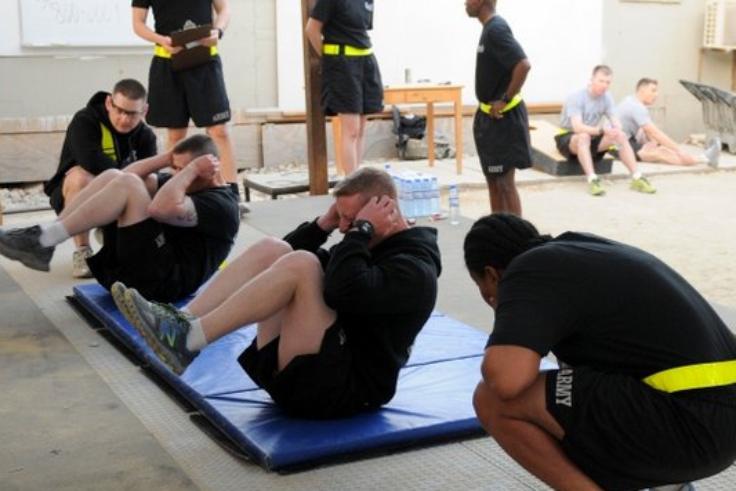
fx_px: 1242
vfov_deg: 22.3
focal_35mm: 61
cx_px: 537
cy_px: 267
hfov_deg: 32.5
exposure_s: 1/100
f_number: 2.8
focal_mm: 27
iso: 500
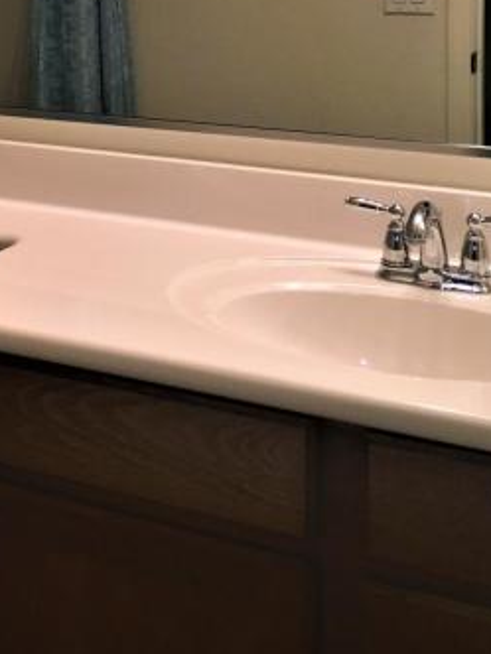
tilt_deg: +0.8
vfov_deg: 26.7
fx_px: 1267
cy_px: -61
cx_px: 43
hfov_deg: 21.4
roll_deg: -0.2
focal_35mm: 67
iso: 25
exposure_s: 1/33
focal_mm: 4.15
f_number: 2.2
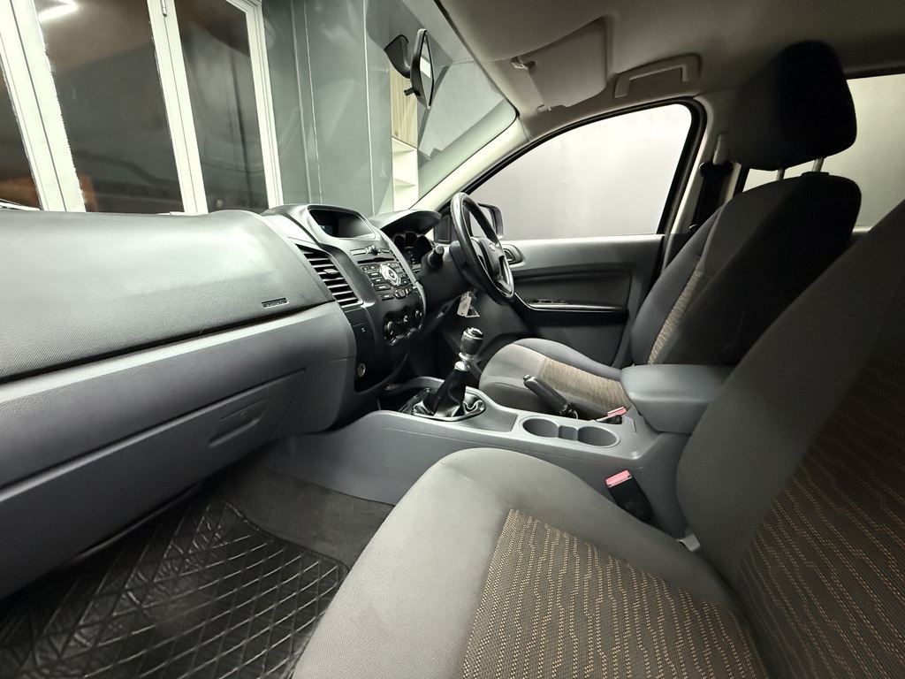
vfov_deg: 85.7
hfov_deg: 102.1
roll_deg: -0.9
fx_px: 366
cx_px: 452
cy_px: 340
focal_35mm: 14
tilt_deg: -15.0
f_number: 2.2
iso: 1250
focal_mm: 2.22
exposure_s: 1/50
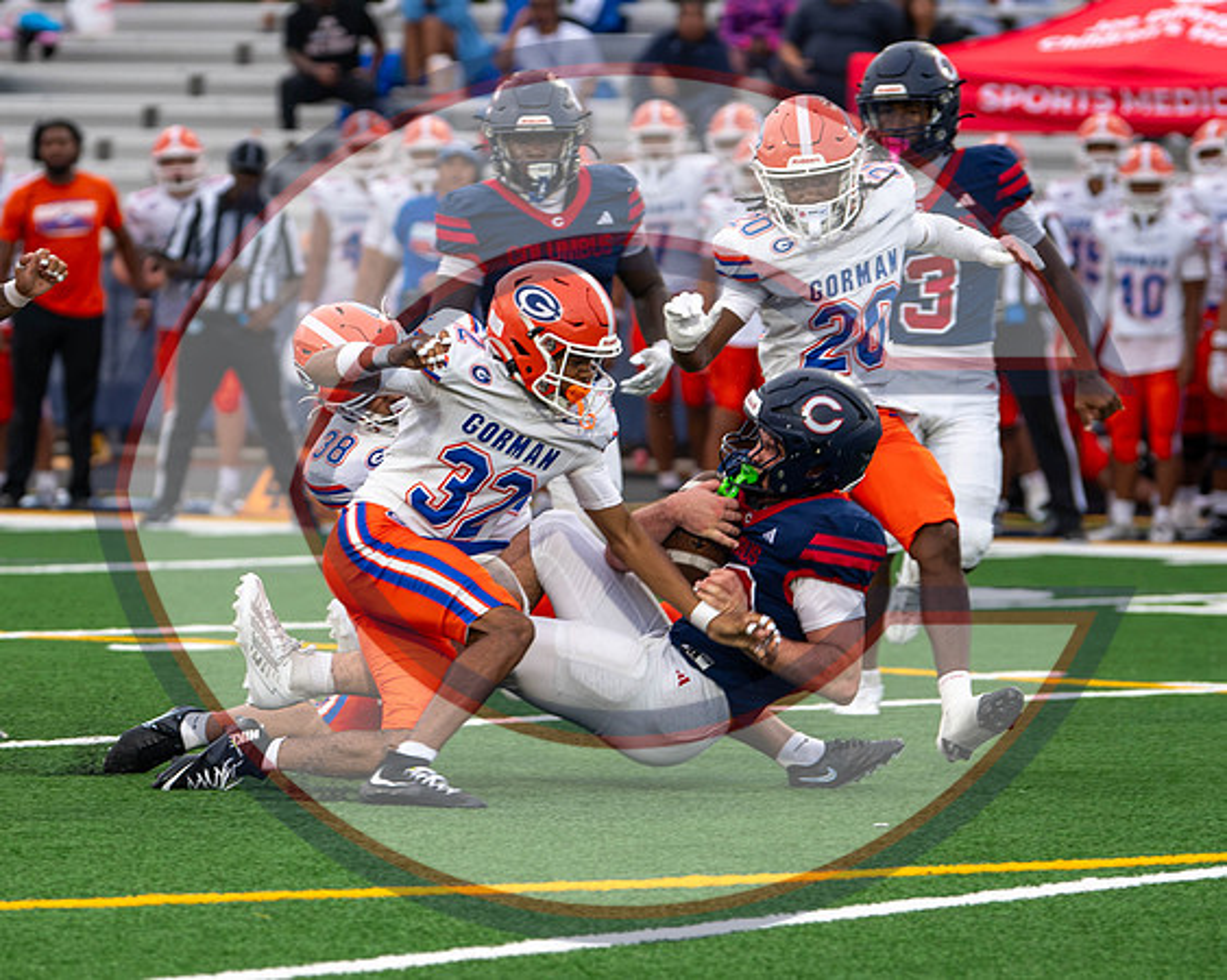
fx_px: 13045
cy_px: 587
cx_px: 346
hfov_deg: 5.4
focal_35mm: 359
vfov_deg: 4.3
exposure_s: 1/1000
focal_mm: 135
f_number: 2.8
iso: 800
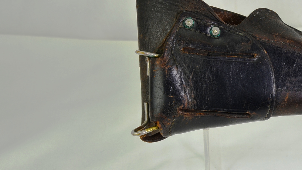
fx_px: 697
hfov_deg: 24.0
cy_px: 74
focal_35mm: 87
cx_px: 247
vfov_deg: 13.9
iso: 200
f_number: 5.6
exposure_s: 1/125
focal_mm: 32
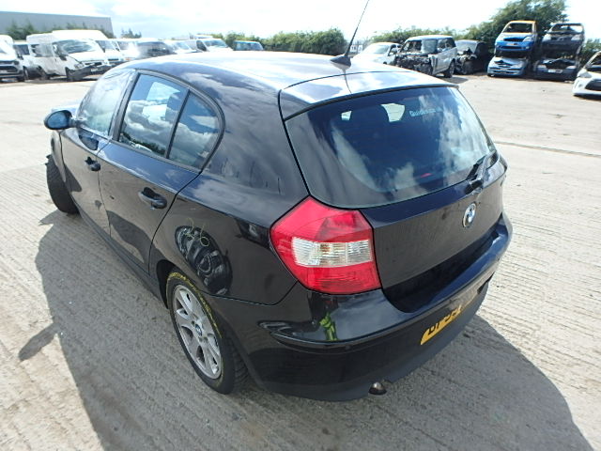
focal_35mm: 21
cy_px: 226
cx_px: 300
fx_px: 365
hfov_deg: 79.0
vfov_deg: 63.4
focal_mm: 3.7
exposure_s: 1/500
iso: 125
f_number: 3.5
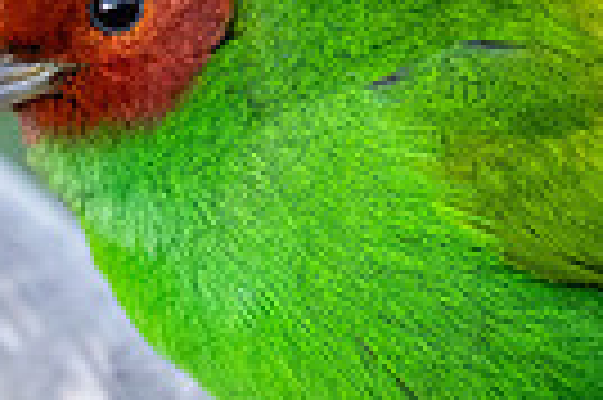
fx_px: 70598
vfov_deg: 0.3
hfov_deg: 0.5
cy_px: 51
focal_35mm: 4220
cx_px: 19
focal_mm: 400
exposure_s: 1/200
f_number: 2.8
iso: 800
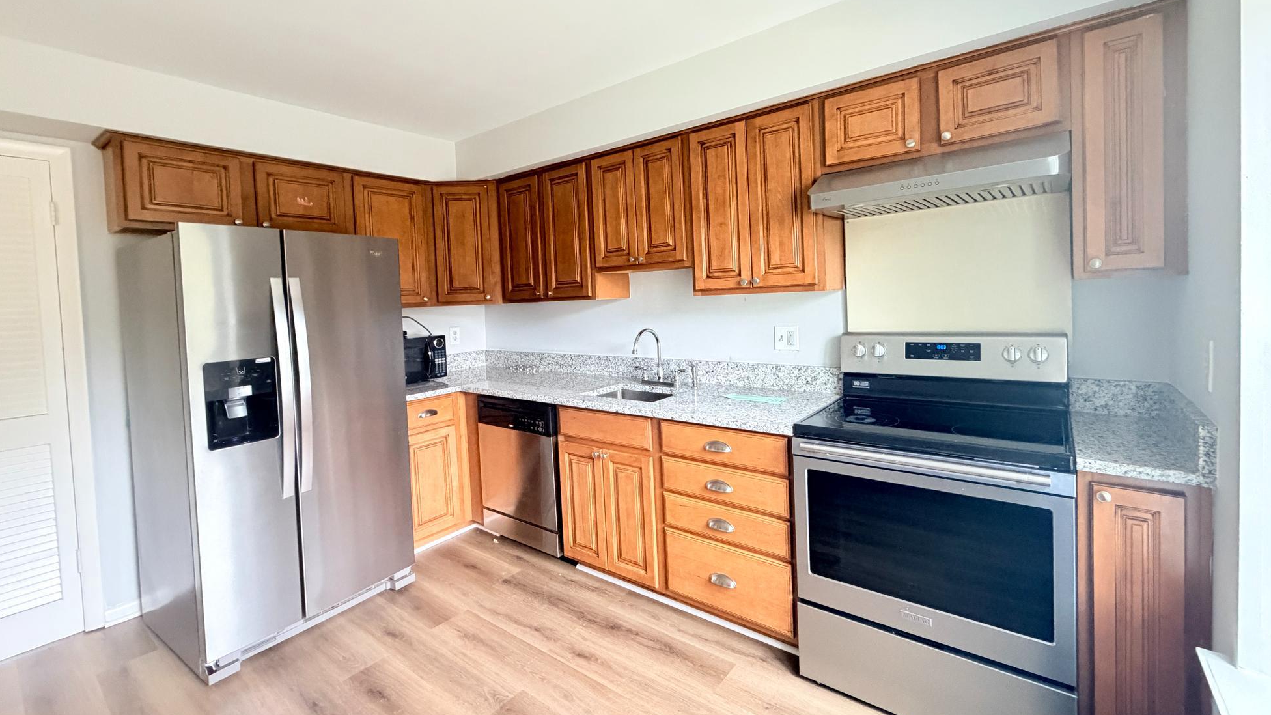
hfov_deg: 99.4
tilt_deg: -1.9
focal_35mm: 16
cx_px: 643
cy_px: 316
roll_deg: +2.4
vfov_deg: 66.9
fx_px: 539
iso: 500
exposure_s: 1/60
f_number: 2.2
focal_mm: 2.22
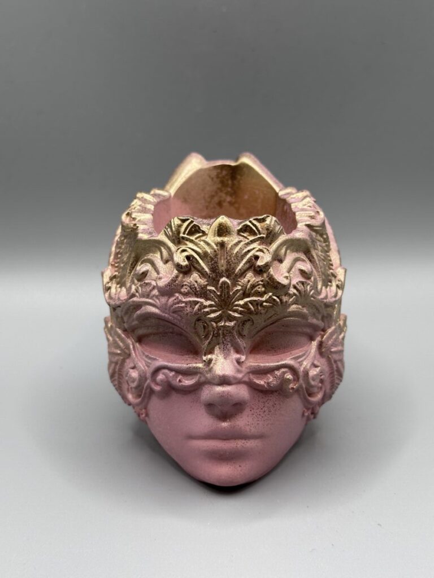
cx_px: 217
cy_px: 289
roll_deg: +1.3
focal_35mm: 48
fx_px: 802
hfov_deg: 30.3
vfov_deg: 39.7
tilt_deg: -21.5
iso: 80
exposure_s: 1/156
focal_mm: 6.86
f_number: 1.78
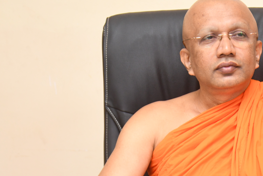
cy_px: 140
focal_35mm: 117
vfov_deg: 11.7
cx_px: 218
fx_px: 855
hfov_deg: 17.3
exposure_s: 1/100
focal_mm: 42
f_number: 4.5
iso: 1250
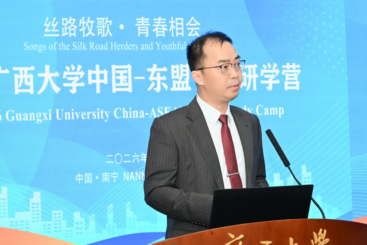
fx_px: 775
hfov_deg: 26.4
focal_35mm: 76
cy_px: 142
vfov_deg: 17.9
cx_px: 263
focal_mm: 47
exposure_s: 1/160
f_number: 8
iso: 1600
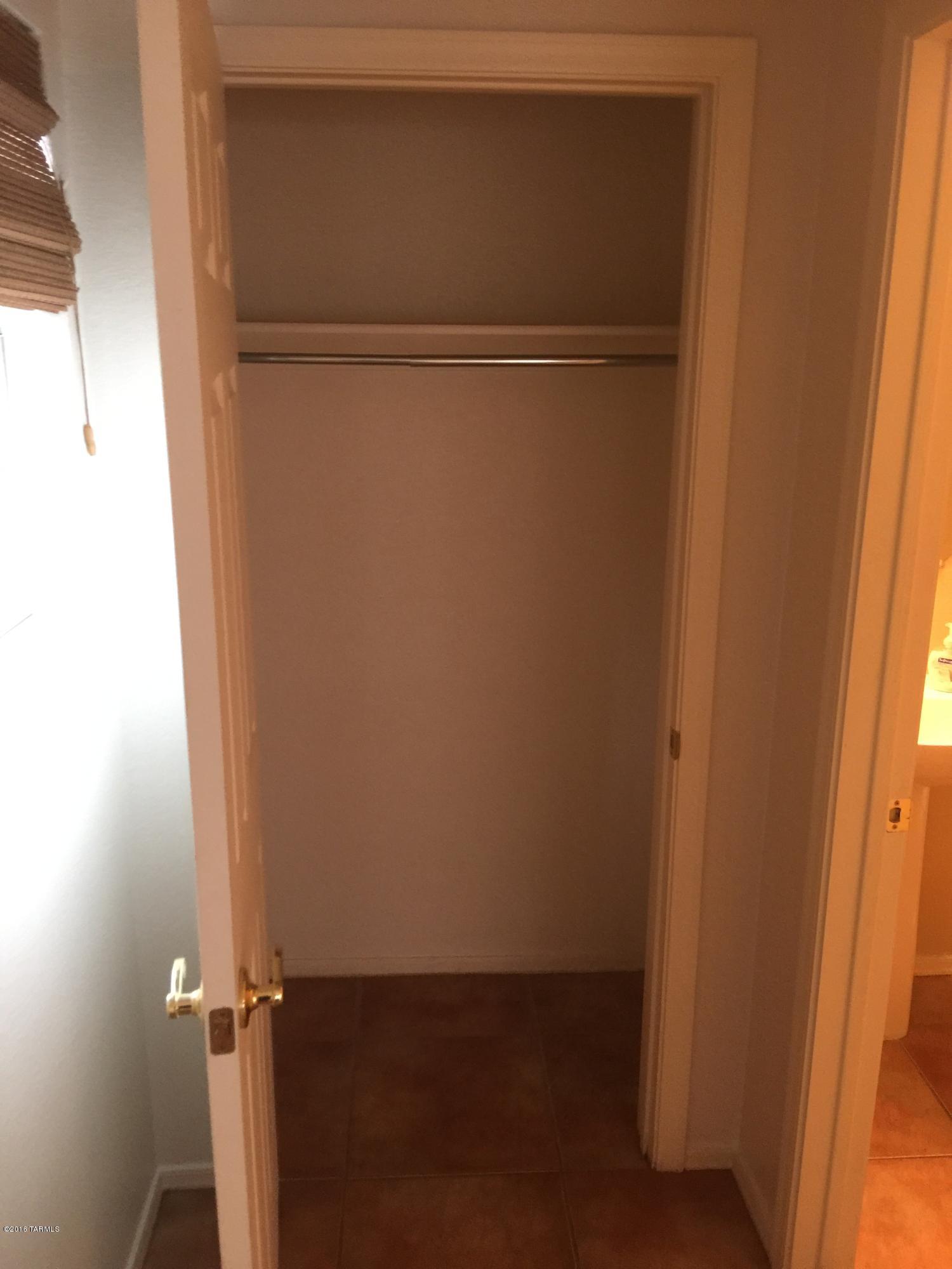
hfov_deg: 48.2
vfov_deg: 61.7
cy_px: 634
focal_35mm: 29
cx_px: 476
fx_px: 1063
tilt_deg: -14.0
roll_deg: -1.0
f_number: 2.2
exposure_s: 1/15
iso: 100
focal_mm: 4.15
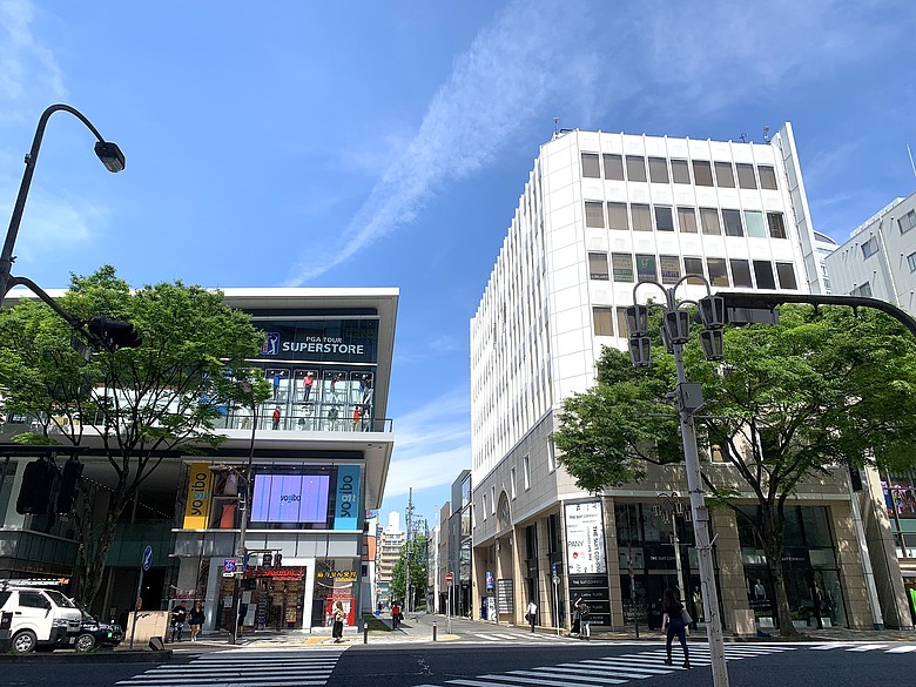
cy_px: 344
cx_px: 458
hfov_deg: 67.3
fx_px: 688
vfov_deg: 53.1
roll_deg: +1.2
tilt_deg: +22.6
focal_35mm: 26
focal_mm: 4.25
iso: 25
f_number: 1.8
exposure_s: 1/2755
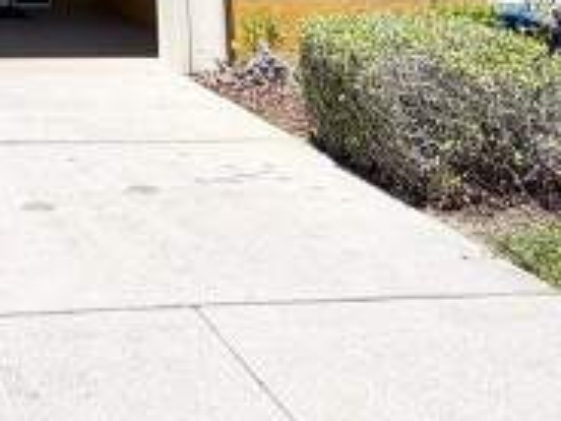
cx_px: -24
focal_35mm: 61
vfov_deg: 17.5
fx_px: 989
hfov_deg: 29.2
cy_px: -412
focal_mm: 2.22
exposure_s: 1/770
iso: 20
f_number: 2.2
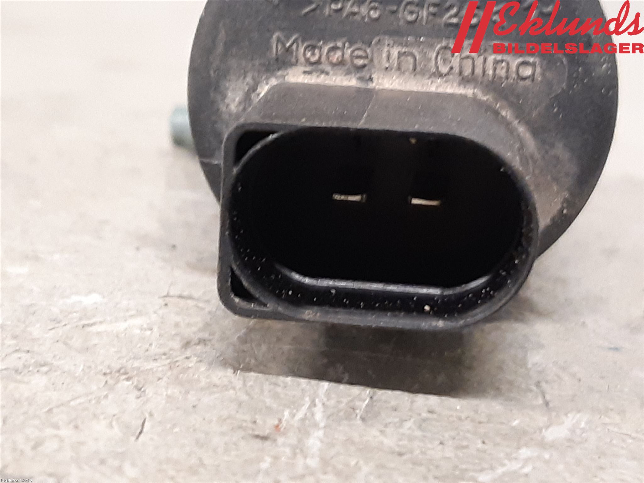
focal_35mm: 26
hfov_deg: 67.3
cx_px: 322
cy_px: 242
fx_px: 484
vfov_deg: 53.1
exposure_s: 1/25
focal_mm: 3.93
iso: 250
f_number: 1.7
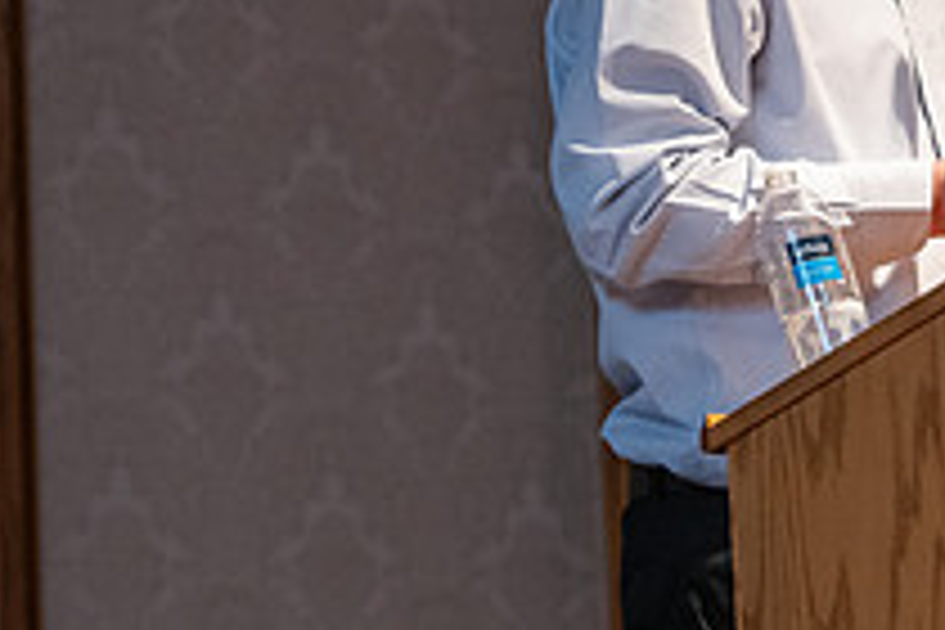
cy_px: -34
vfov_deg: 5.2
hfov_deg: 7.8
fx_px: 6877
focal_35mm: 262
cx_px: 1040
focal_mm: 95
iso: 2500
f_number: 3.2
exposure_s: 1/200
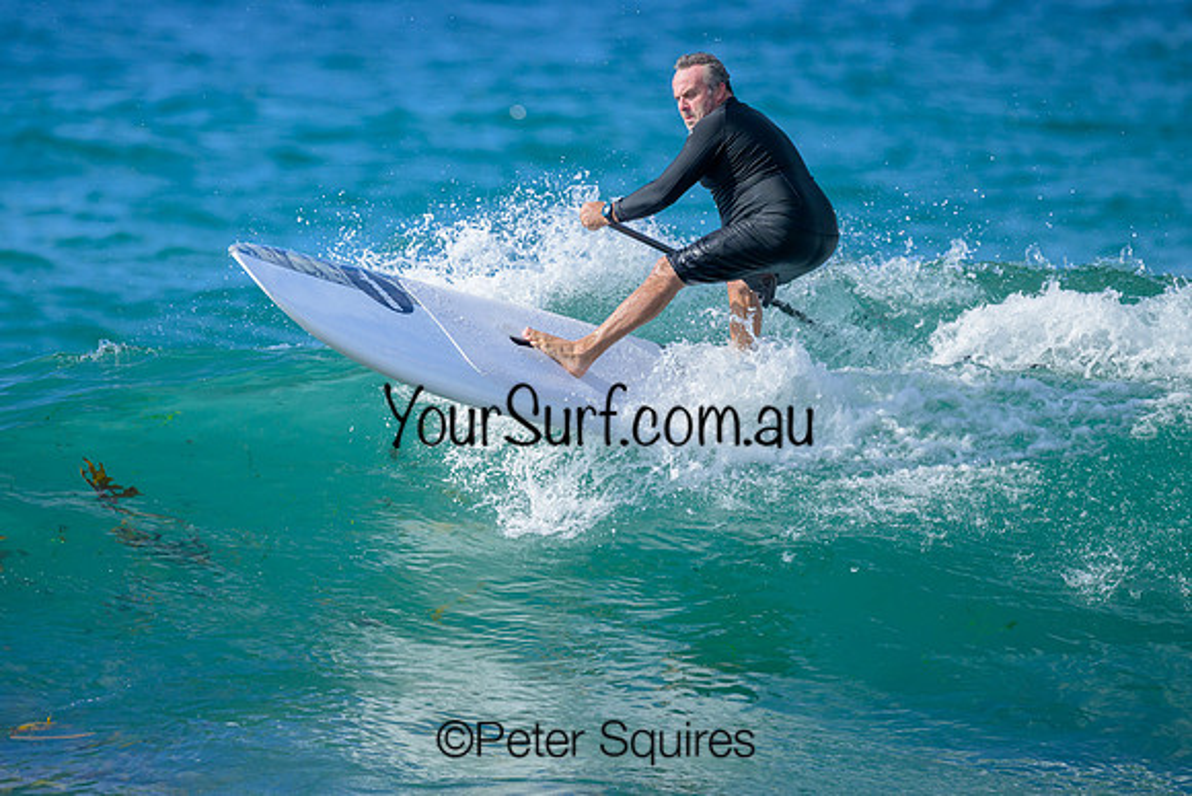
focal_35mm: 873
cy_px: 384
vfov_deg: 1.6
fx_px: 28912
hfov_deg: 2.4
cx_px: 542
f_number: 6.3
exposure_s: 1/2000
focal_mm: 800
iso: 400
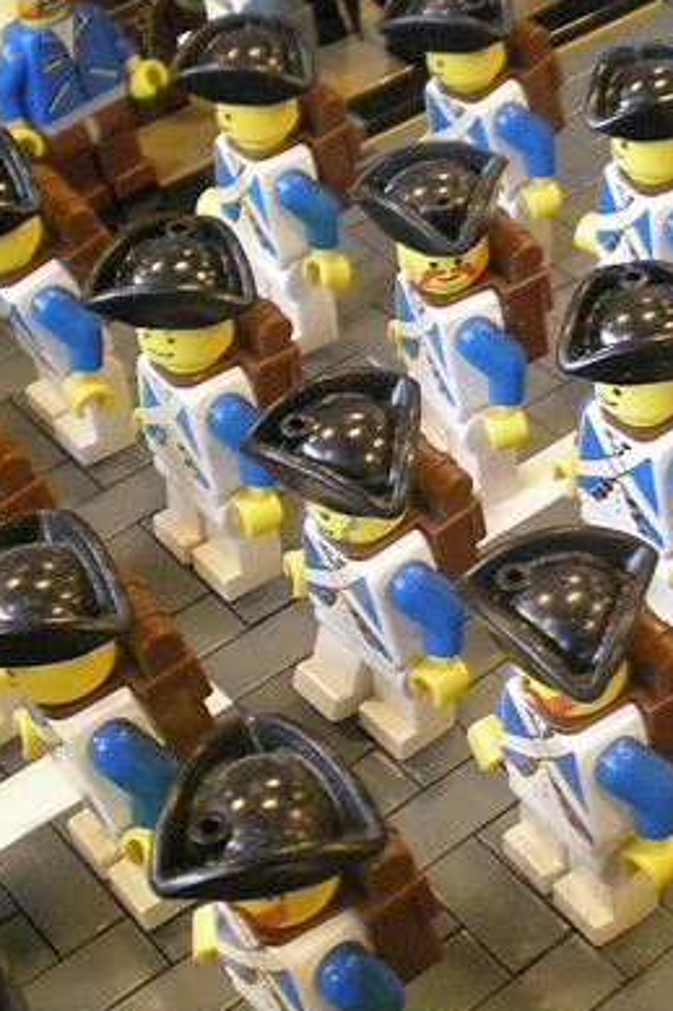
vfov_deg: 31.0
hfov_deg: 20.5
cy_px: 468
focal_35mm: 65
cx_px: 613
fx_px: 1824
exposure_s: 1/10.4
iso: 400
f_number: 3.1
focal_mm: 6.3
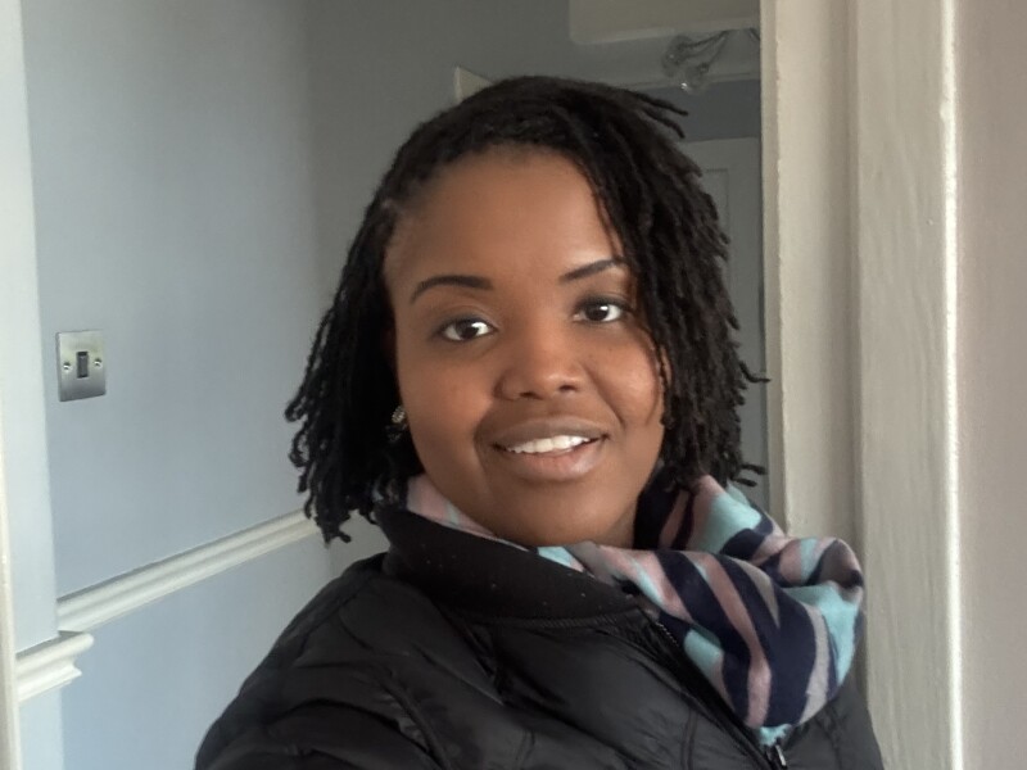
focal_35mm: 30
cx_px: 514
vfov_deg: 46.8
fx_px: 890
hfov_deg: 60.0
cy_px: 385
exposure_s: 1/22
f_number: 1.9
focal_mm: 2.69
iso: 640
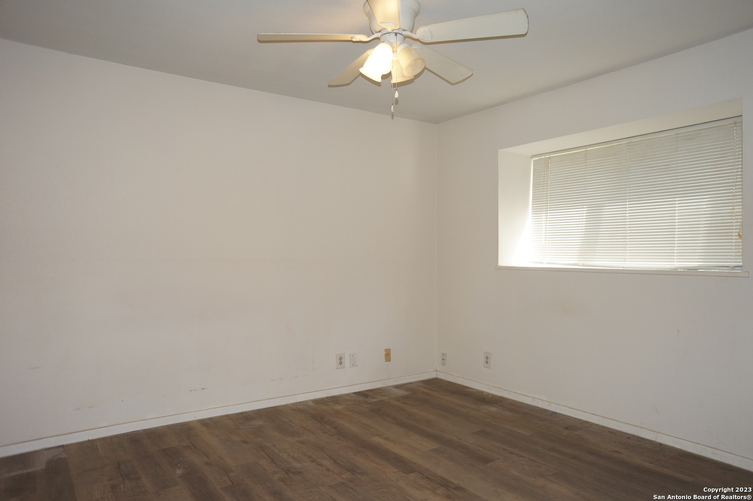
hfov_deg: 73.8
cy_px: 250
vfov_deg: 53.1
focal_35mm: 24
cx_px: 376
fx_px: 502
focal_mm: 16
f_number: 4
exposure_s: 1/160
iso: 400
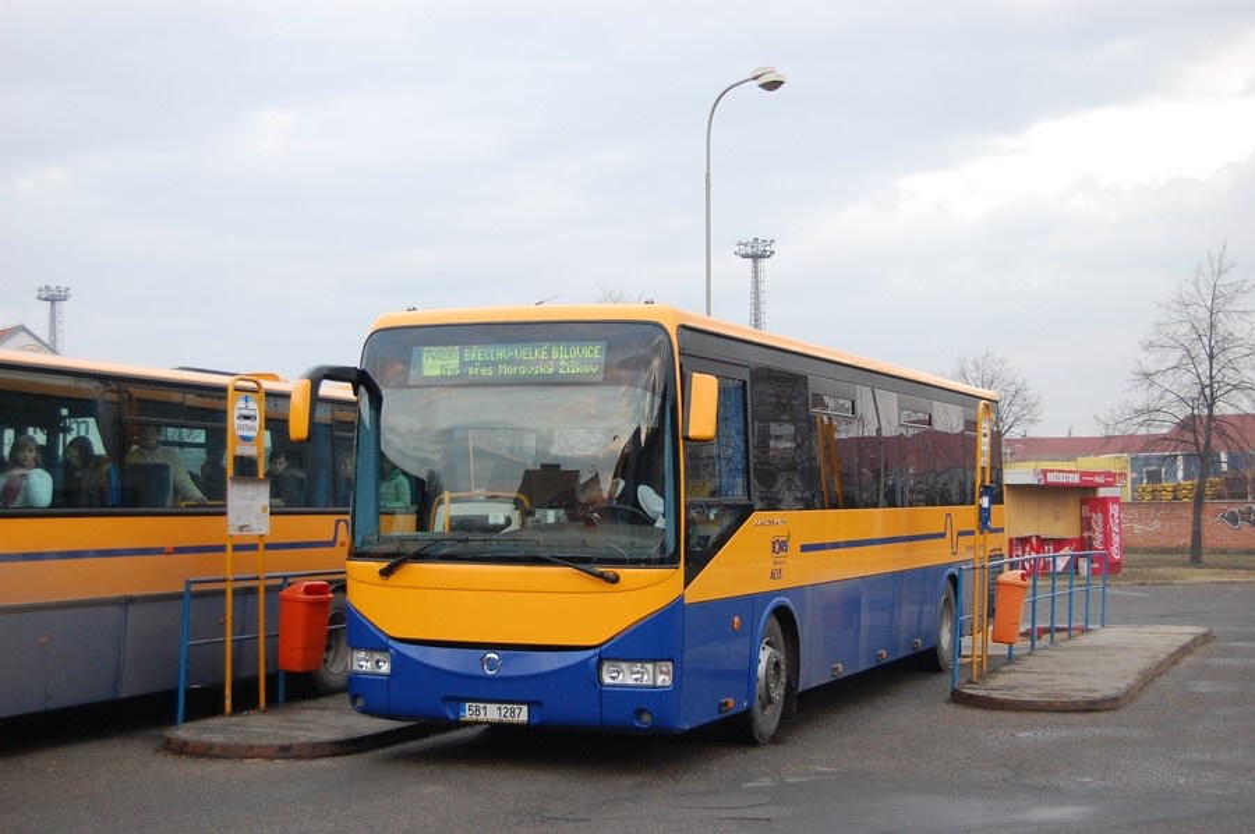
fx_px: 1828
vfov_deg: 25.7
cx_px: 628
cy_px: 417
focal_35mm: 52
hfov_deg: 37.9
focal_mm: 35
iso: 800
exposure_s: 1/80
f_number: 4.8
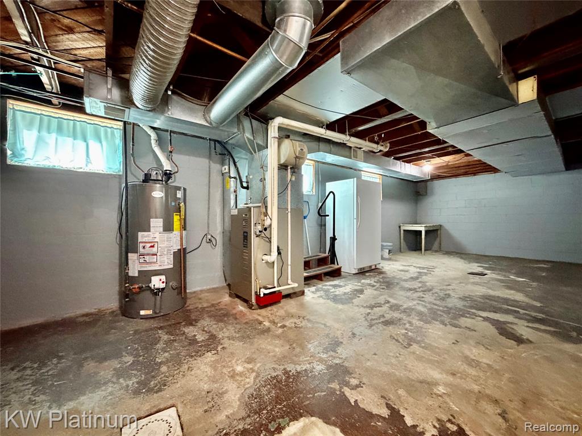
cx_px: 291
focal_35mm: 14
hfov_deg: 102.1
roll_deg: +1.0
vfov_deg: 85.7
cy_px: 218
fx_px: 235
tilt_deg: +0.7
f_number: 2.2
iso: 1250
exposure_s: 1/40
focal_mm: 2.22
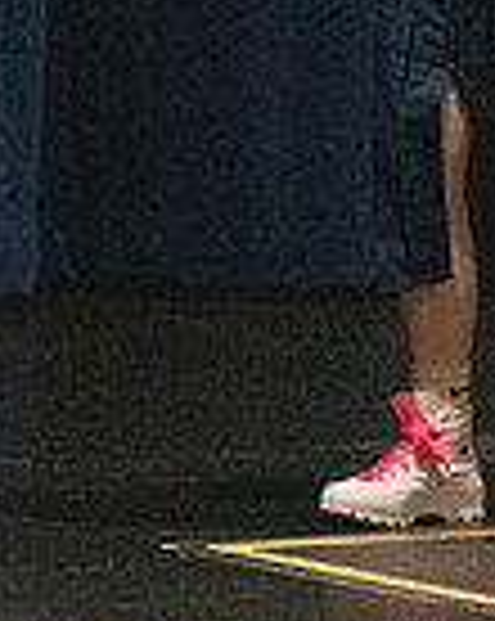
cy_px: -248
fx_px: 8589
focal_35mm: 468
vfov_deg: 4.1
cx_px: 263
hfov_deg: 3.3
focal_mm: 102
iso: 10000
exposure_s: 1/400
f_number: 3.2
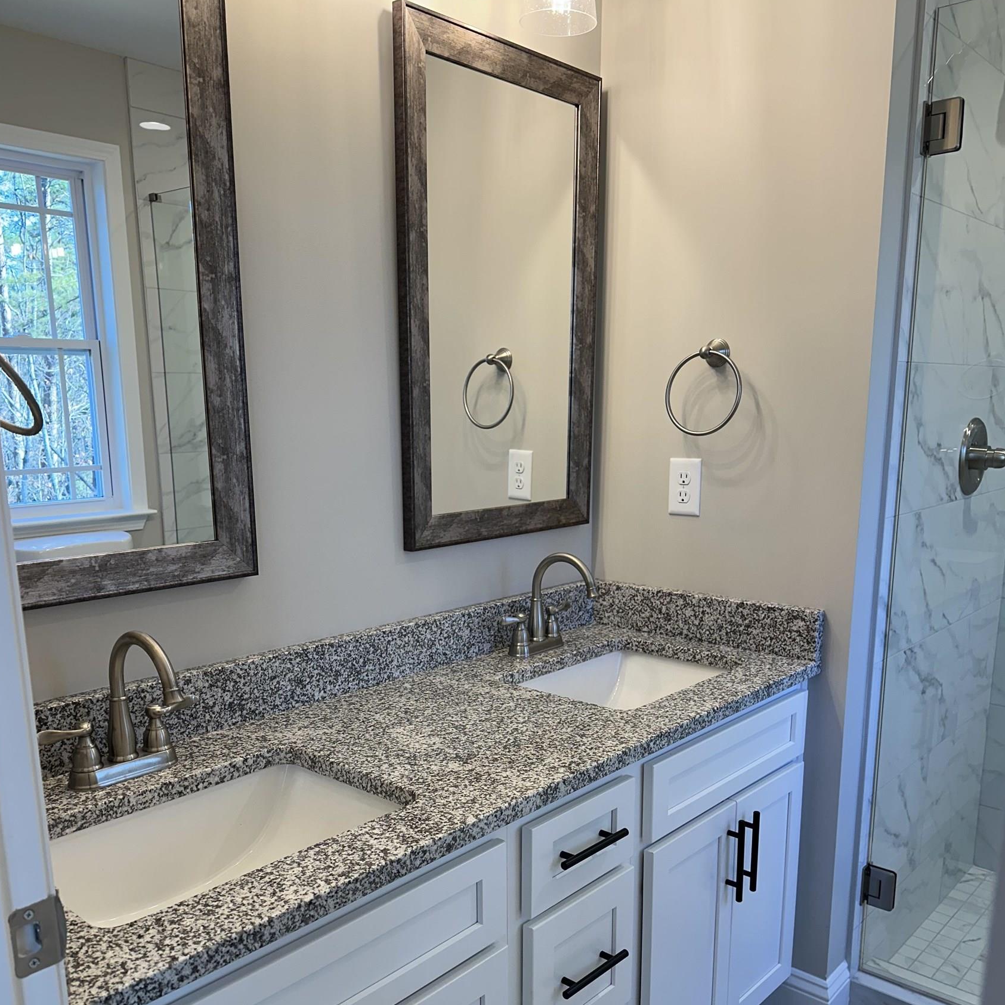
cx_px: 500
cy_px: 614
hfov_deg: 55.6
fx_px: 953
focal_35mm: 29
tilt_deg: -13.6
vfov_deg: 55.1
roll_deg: -0.7
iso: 64
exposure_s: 1/120
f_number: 1.78
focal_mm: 6.86
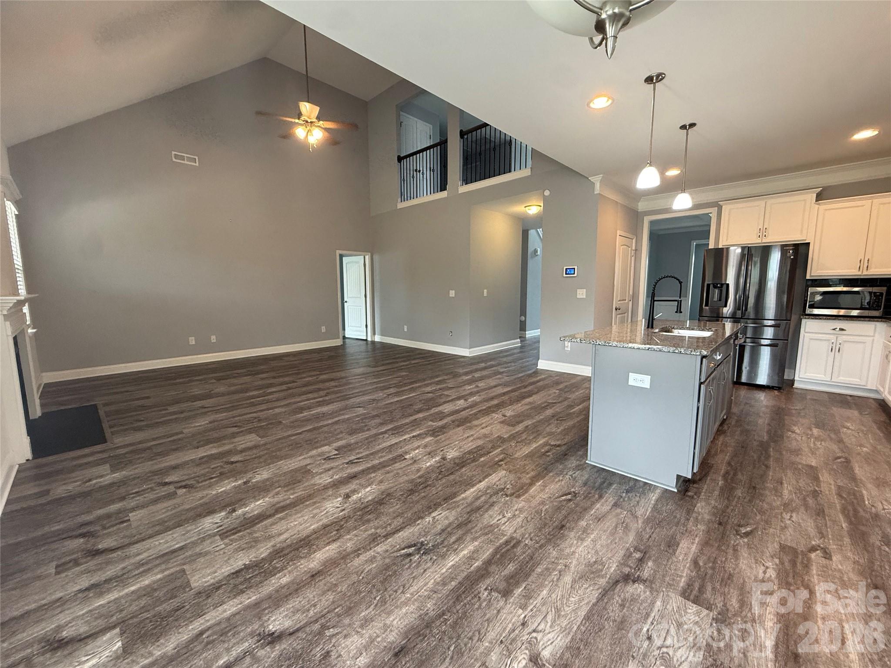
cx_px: 446
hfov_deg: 102.1
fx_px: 360
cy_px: 334
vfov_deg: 85.7
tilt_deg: -6.8
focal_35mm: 14
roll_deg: -0.2
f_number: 2.2
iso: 250
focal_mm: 2.22
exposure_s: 1/60
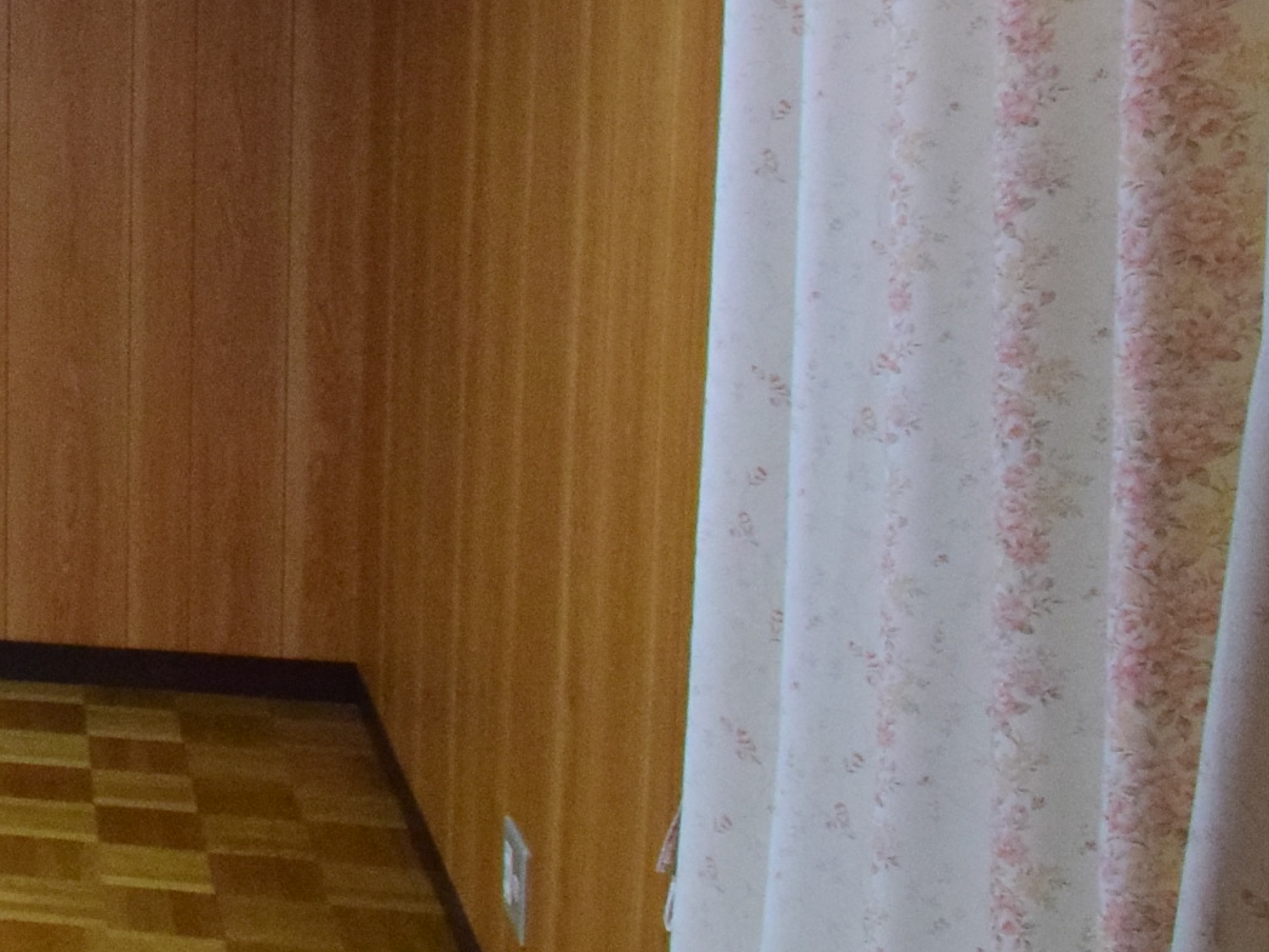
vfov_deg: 23.1
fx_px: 2273
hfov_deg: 23.6
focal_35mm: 62
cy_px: 104
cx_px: -723
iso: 1600
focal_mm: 10
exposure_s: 1/90
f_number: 4.8
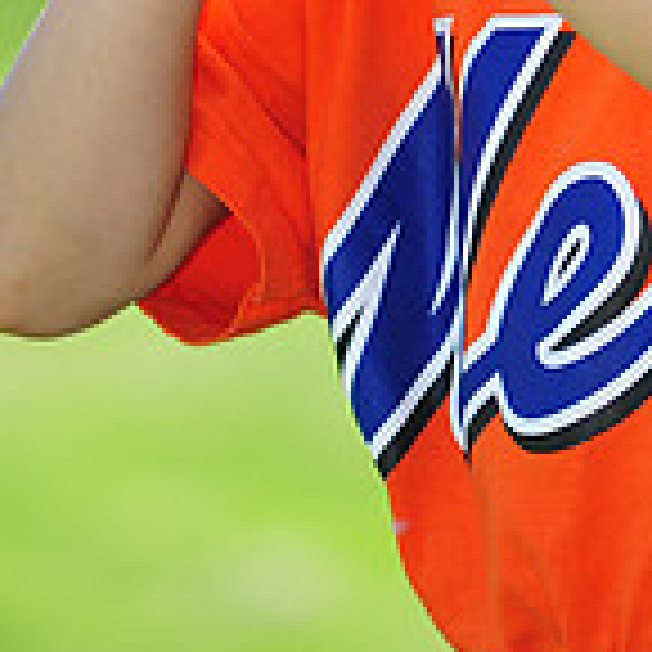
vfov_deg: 2.6
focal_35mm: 681
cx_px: 724
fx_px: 14512
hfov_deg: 2.6
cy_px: -571
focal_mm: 200
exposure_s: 1/400
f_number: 4.5
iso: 200
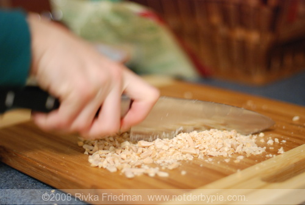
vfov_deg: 18.2
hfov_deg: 27.0
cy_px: 102
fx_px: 636
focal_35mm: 75
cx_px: 152
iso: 640
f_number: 1.4
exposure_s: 1/50
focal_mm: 50
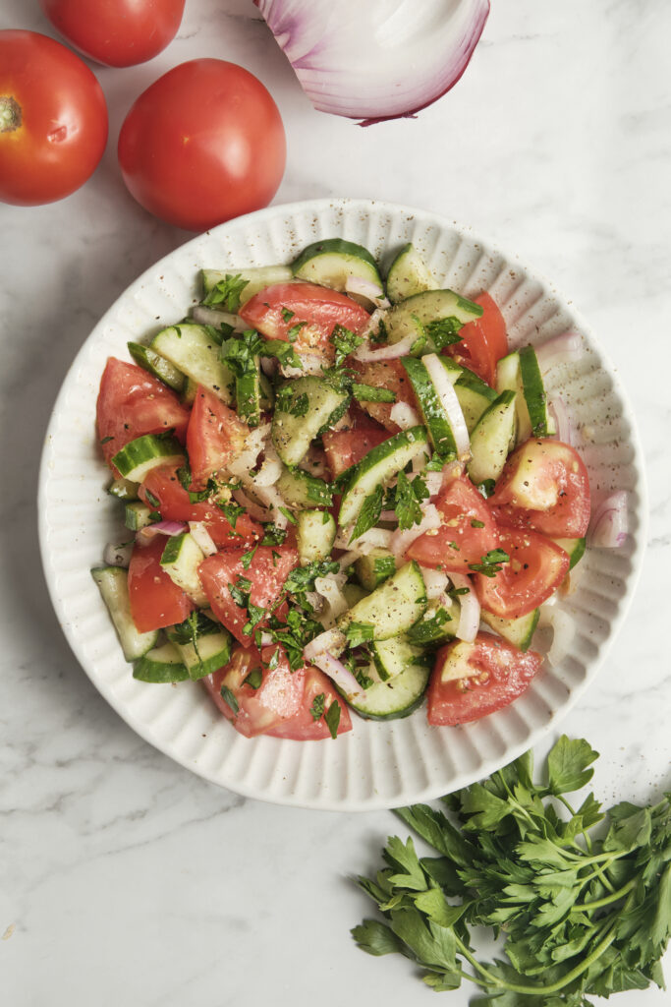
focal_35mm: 63
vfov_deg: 31.9
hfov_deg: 21.6
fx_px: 1761
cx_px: 336
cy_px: 504
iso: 200
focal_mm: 41.8
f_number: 9
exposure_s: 1/80
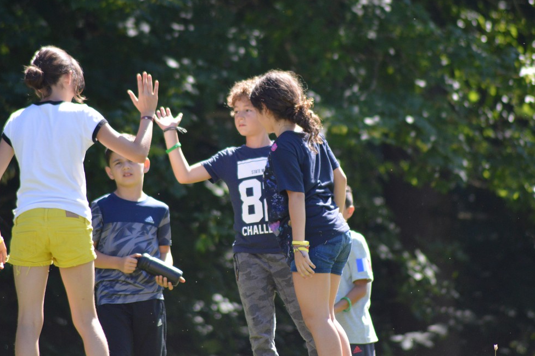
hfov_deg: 4.7
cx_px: 279
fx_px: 6550
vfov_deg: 3.1
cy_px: 177
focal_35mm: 441
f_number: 5.3
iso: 1000
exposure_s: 1/1000
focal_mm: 280
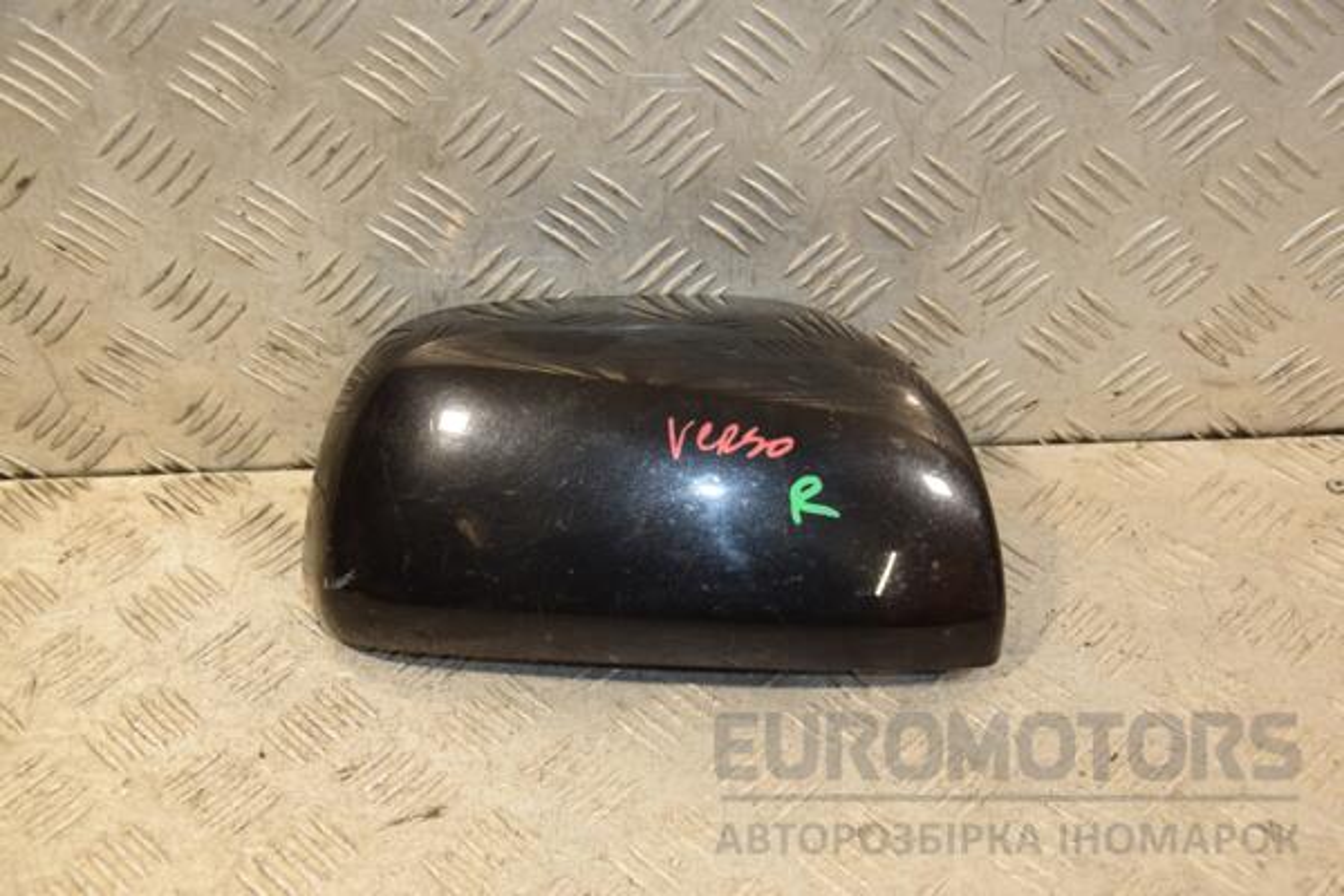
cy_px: 448
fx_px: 2128
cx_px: 672
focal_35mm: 57
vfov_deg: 23.8
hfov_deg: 35.1
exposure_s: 1/125
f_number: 5
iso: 800
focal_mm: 38
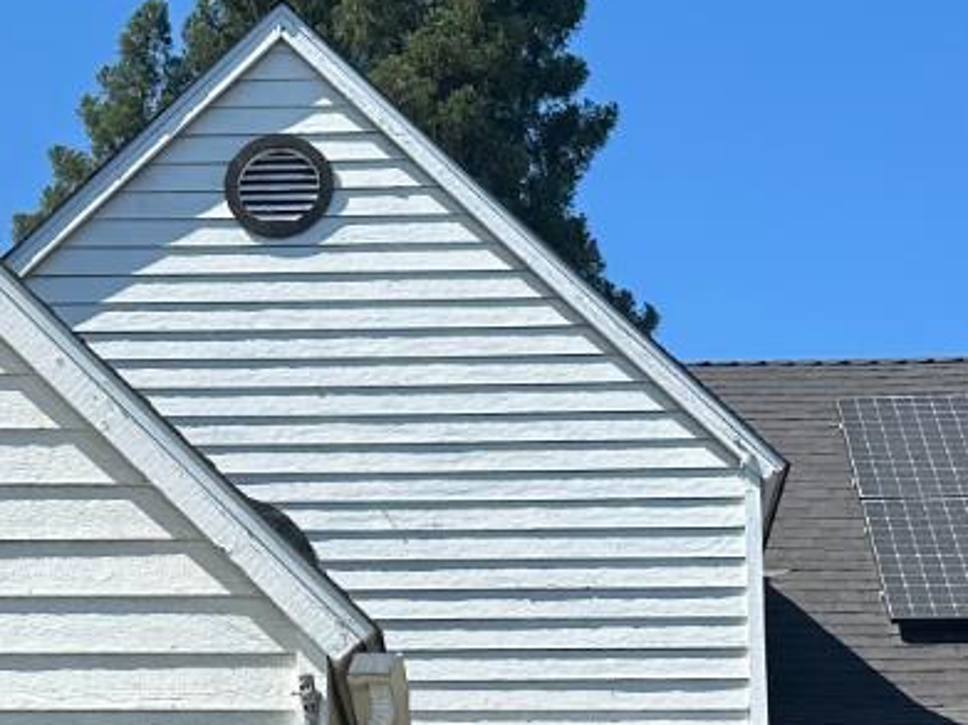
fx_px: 2572
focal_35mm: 92
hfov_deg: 21.3
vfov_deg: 15.8
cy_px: 682
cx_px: 364
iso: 80
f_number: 1.78
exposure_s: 1/3597
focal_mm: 6.86
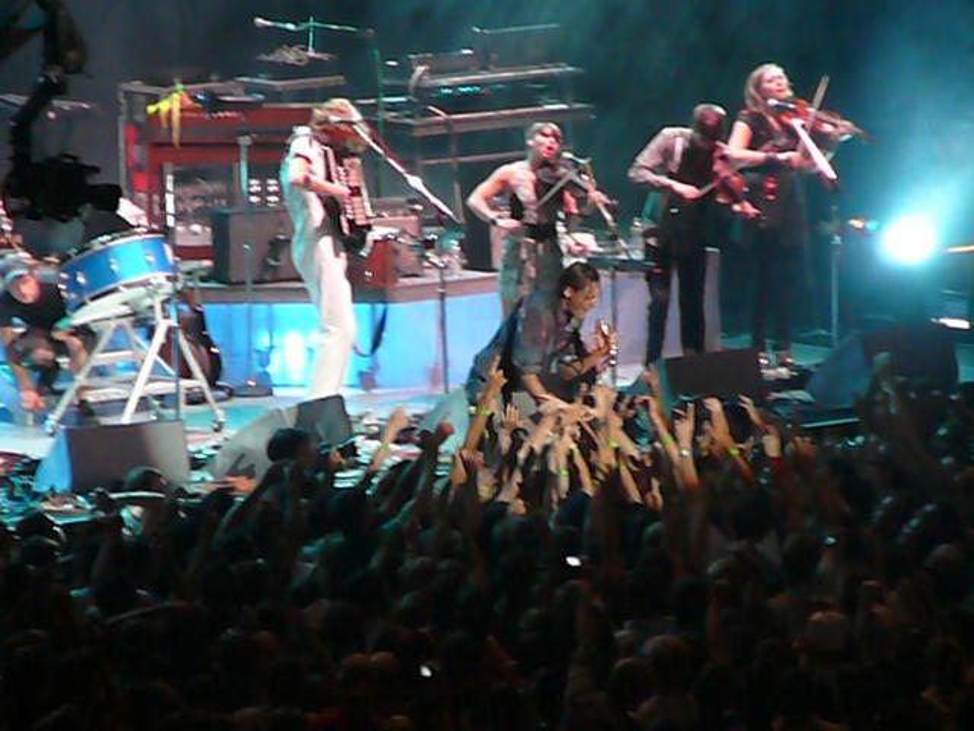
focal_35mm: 350
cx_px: 487
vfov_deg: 4.2
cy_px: 366
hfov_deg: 5.7
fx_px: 9848
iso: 800
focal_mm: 52
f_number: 4.2
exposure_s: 1/80
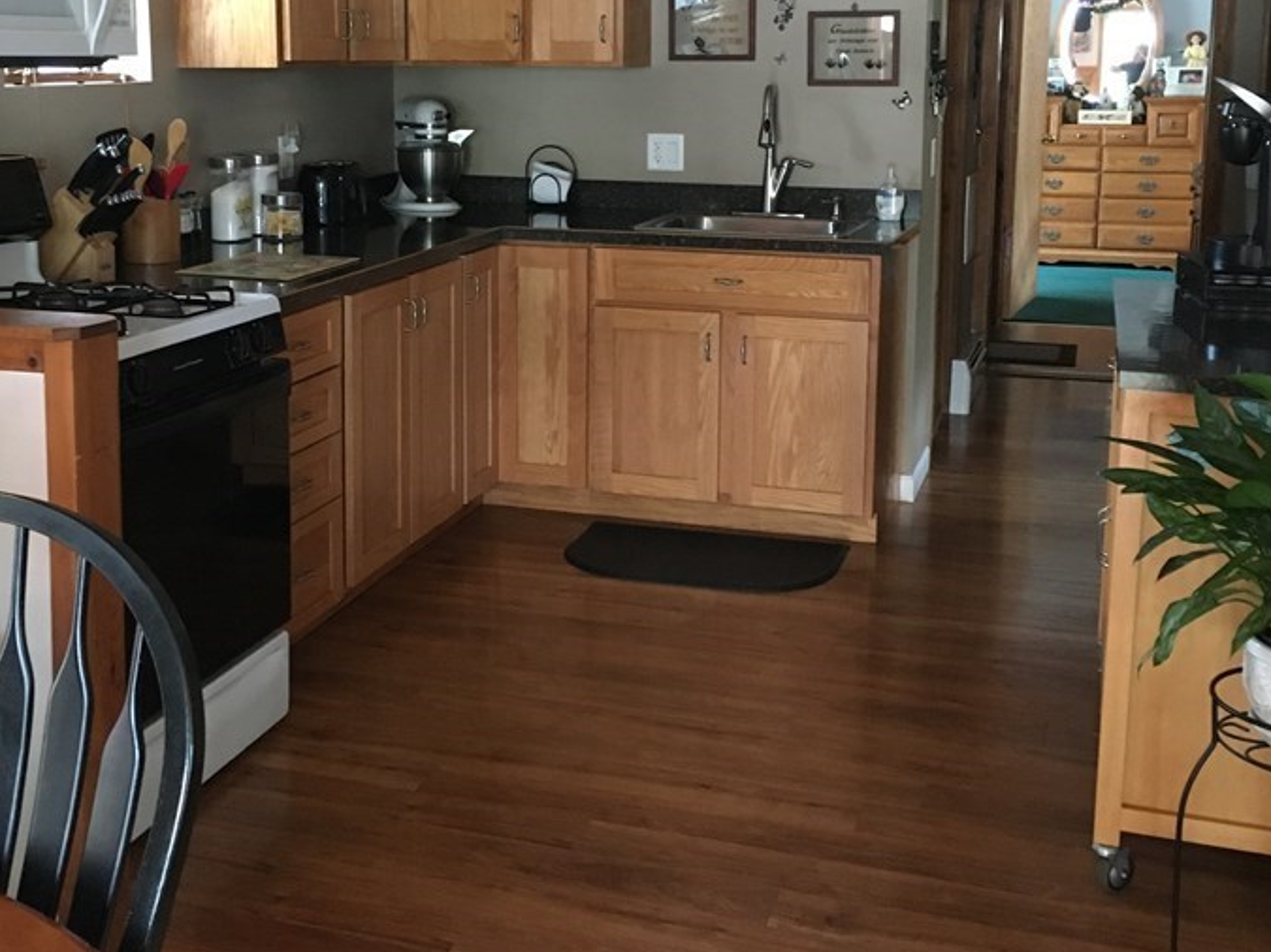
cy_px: 280
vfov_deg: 32.4
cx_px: 567
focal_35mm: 44
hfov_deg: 42.9
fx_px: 1615
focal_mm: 4.15
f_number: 2.2
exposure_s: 1/15
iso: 250
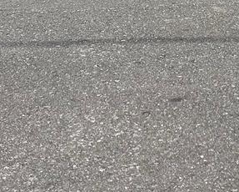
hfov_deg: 16.7
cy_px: -166
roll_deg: -1.1
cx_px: 220
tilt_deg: -2.7
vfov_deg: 12.4
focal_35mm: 113
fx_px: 800
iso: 50
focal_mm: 5.7
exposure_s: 1/7463
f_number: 1.5
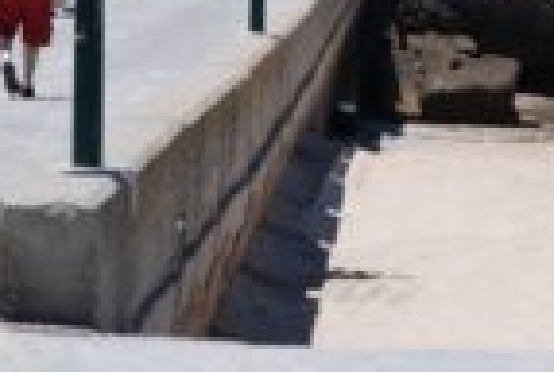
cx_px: 368
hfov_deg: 5.6
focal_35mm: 366
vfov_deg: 3.8
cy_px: -149
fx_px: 5644
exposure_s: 1/500
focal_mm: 70
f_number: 5.6
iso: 100
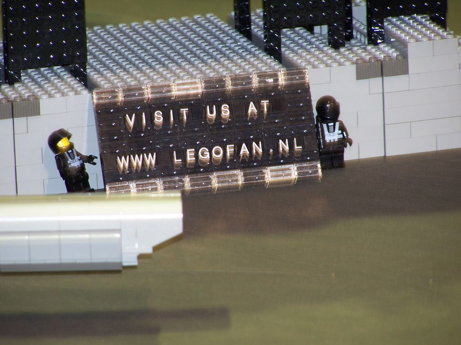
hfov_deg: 5.2
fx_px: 5061
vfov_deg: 3.9
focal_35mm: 380
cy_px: 172
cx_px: 230
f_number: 3.7
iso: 80
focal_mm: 63
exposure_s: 1/2
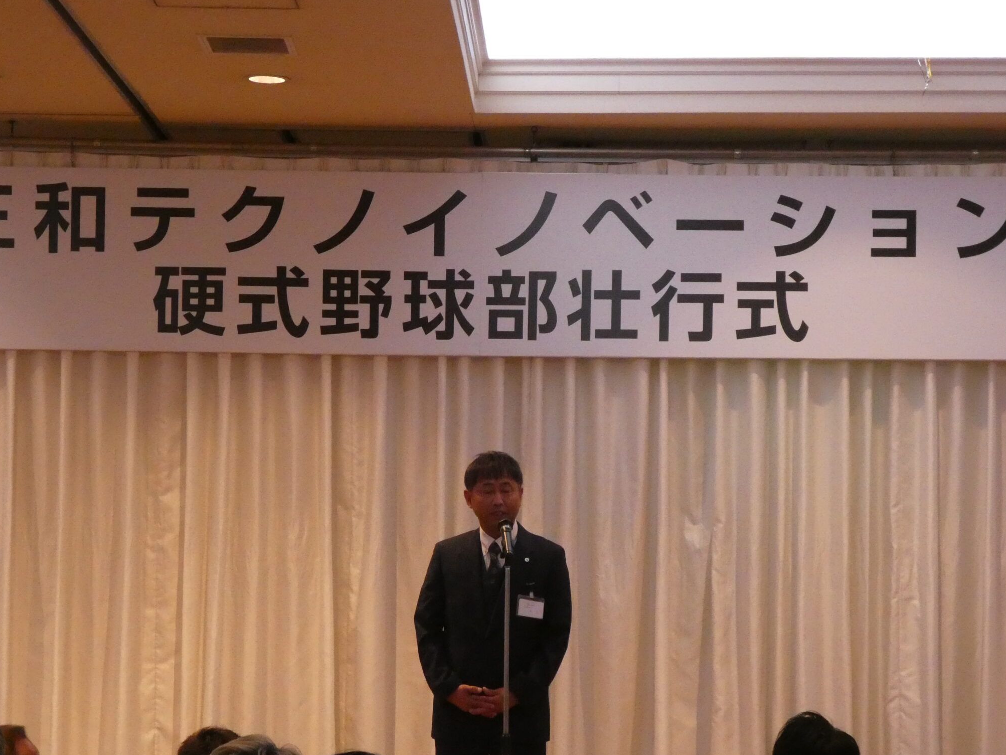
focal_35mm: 111
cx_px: 475
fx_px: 3226
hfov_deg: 17.7
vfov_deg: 13.3
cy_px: 476
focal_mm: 15.6
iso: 1250
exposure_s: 1/80
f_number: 4.6
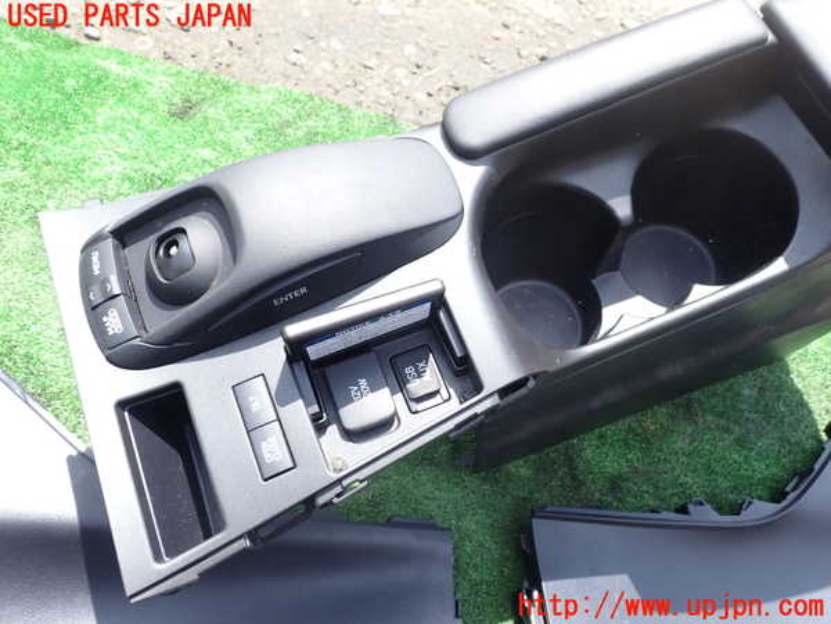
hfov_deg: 60.0
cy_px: 312
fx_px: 720
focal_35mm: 30
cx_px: 416
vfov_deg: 46.8
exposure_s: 1/250
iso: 100
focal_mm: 5.4
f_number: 3.2
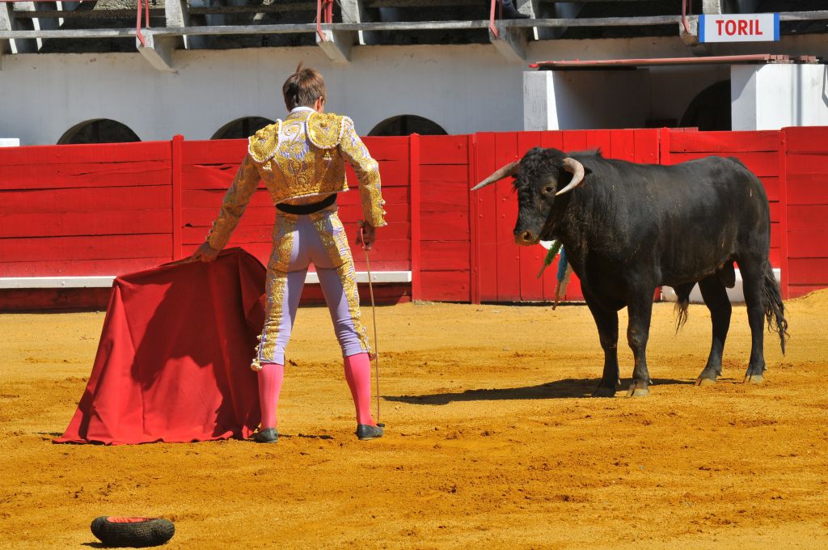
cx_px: 414
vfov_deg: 9.1
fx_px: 3446
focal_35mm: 150
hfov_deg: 13.7
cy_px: 275
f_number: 11
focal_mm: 100
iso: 200
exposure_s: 1/350
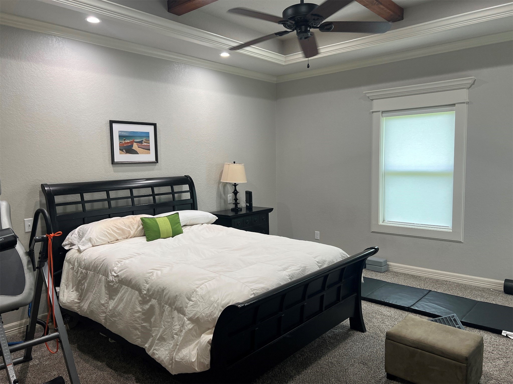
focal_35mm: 26
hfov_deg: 67.3
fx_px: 385
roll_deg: +0.9
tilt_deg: -5.3
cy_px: 192
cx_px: 256
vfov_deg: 53.1
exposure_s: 1/60
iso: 64
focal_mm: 5.7
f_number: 1.5
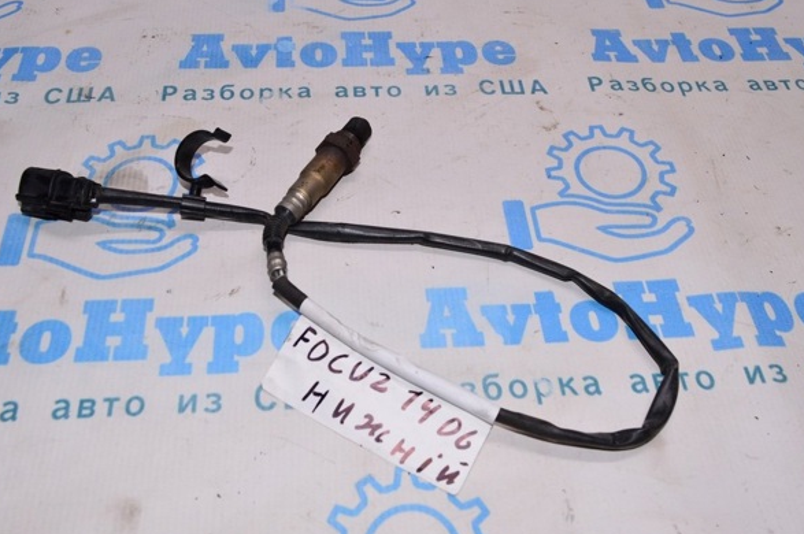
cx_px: 379
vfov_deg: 36.8
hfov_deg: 53.2
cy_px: 251
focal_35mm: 36
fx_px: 803
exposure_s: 1/200
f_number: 8
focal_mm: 22
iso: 1600
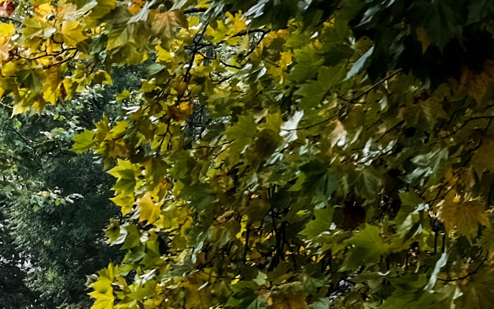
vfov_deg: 5.0
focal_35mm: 261
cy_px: 476
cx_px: -217
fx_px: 3514
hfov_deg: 7.9
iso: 320
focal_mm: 35
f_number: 3.6
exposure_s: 1/500
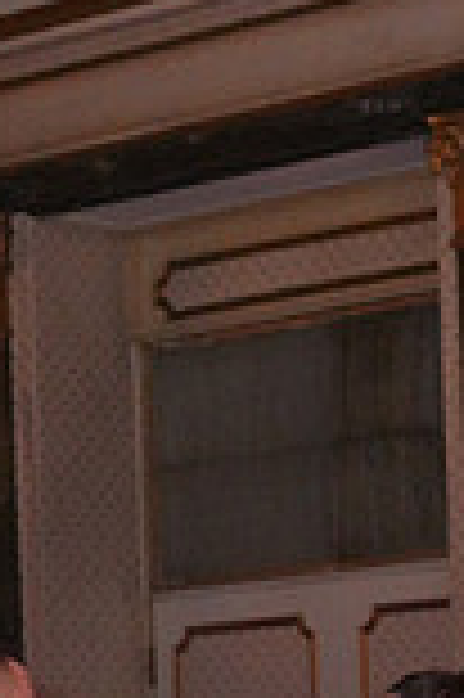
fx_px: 3623
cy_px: 1243
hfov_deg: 7.2
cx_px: 664
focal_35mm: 187
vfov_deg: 10.4
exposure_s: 1/250
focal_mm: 50
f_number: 5.6
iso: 5000
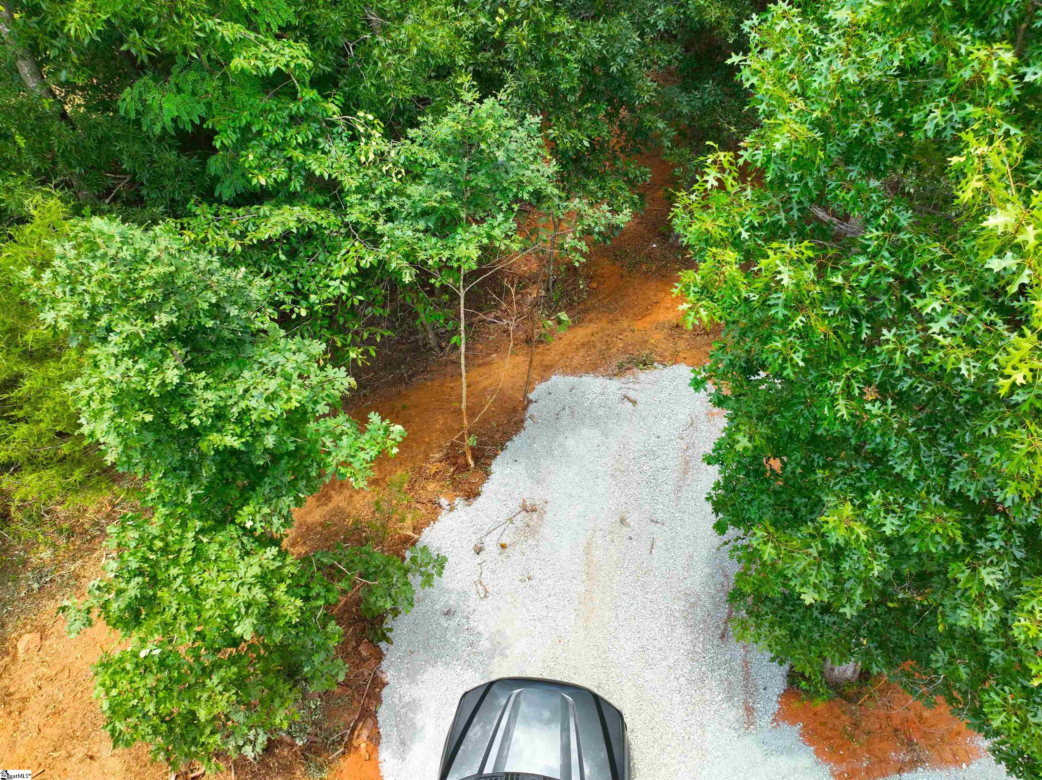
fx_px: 722
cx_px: 521
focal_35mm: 24
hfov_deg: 71.6
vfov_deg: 56.8
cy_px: 390
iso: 100
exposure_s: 1/40
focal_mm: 12.29
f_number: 2.8
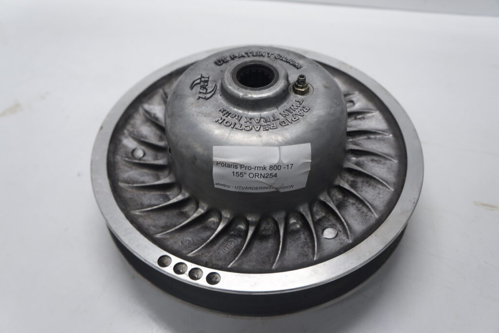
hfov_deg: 59.5
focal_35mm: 32
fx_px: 437
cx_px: 250
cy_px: 166
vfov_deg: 41.7
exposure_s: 1/60
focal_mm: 21
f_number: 4
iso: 160
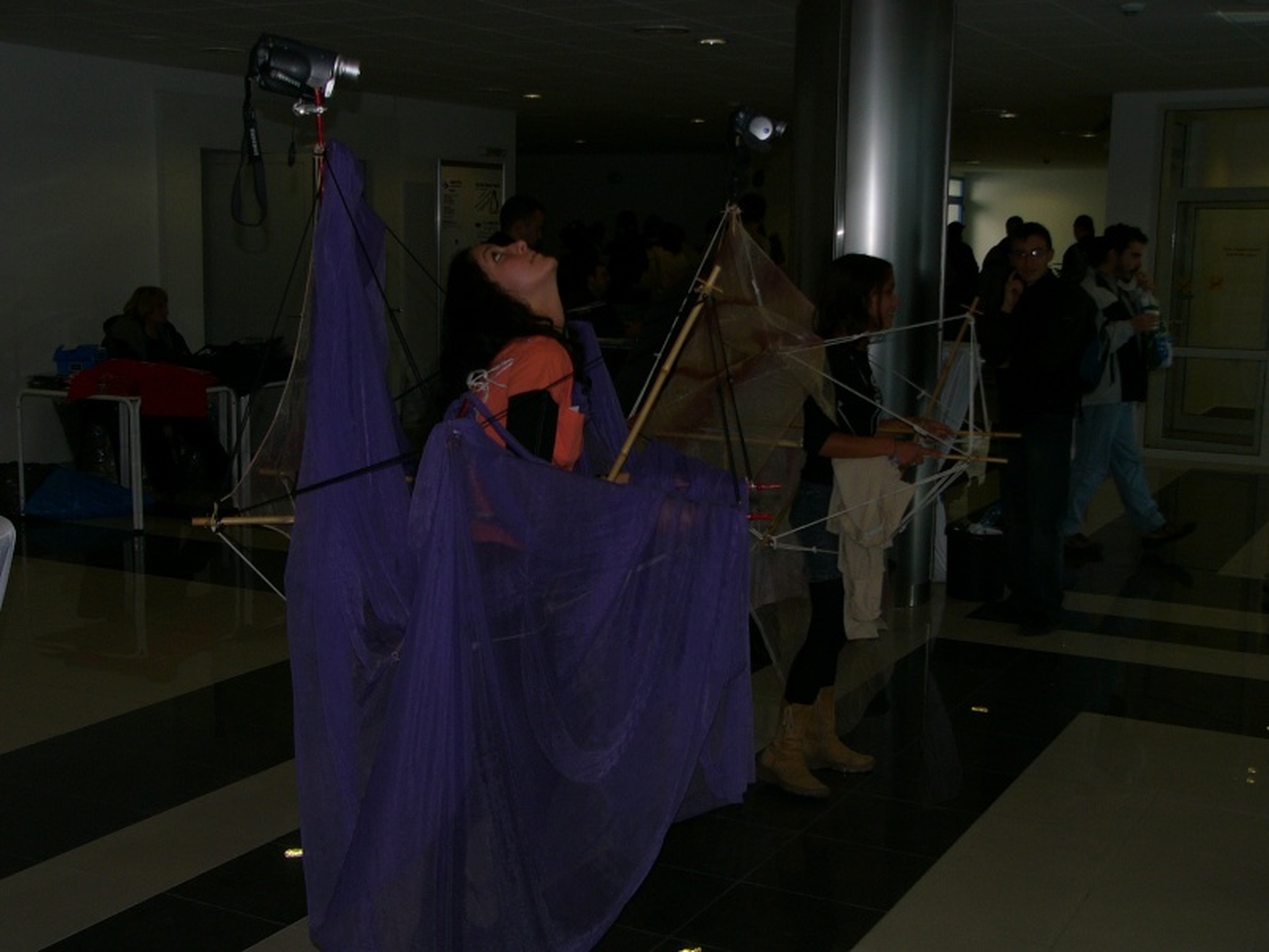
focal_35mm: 46
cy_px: 476
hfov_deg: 41.2
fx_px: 1686
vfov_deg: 31.5
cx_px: 634
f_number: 2.8
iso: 50
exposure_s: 1/80
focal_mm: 7.6
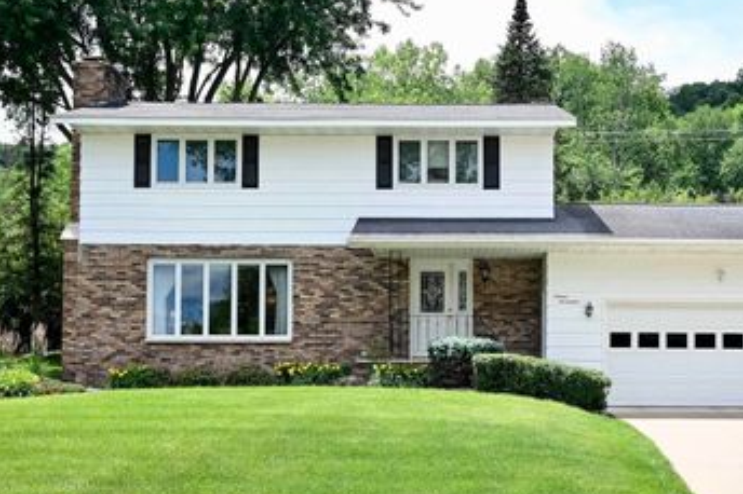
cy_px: 228
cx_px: 467
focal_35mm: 46
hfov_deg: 42.7
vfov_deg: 29.4
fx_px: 943
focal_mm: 31.5
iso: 100
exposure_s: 1/200
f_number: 7.1
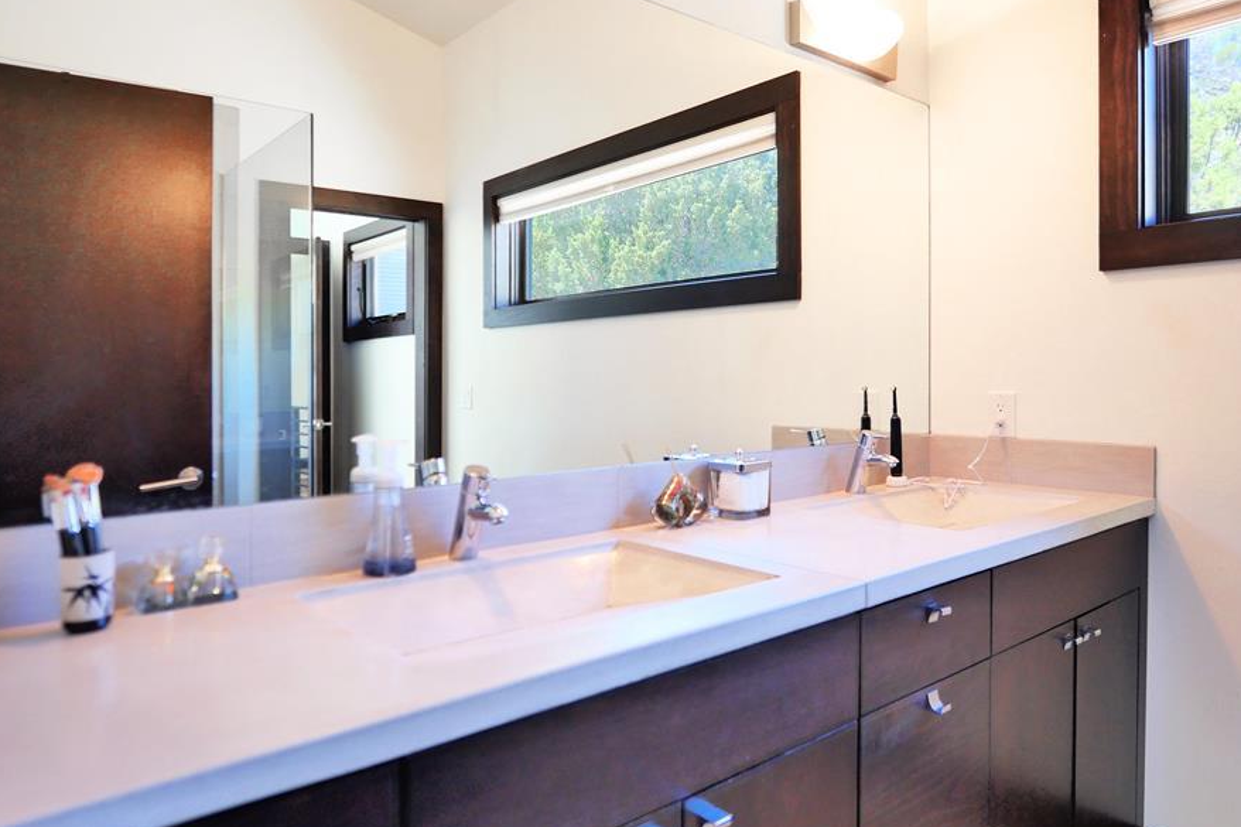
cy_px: 424
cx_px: 694
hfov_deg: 80.9
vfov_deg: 59.5
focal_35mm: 21
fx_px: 724
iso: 800
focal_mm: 9
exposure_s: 1/250
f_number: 2.5
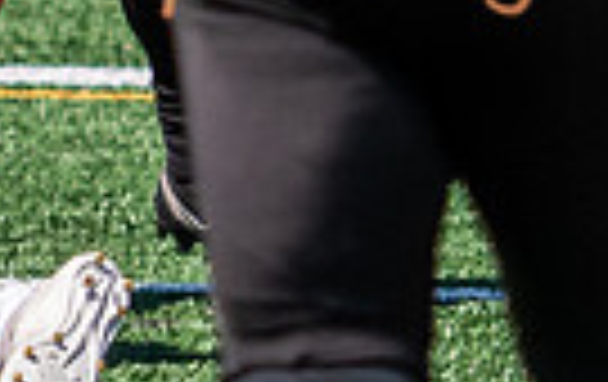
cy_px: -486
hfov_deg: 1.3
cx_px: -1003
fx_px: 26700
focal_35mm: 1608
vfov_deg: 0.8
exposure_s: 1/3200
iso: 160
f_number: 2.8
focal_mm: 116
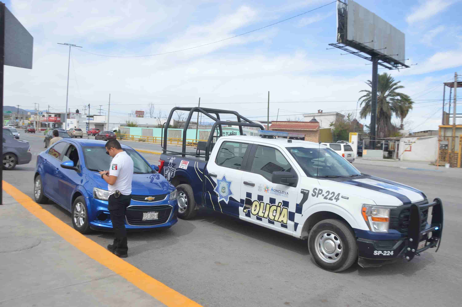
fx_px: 673
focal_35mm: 52
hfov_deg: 37.9
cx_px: 231
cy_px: 154
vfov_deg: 25.7
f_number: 9
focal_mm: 35
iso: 100
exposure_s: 1/320
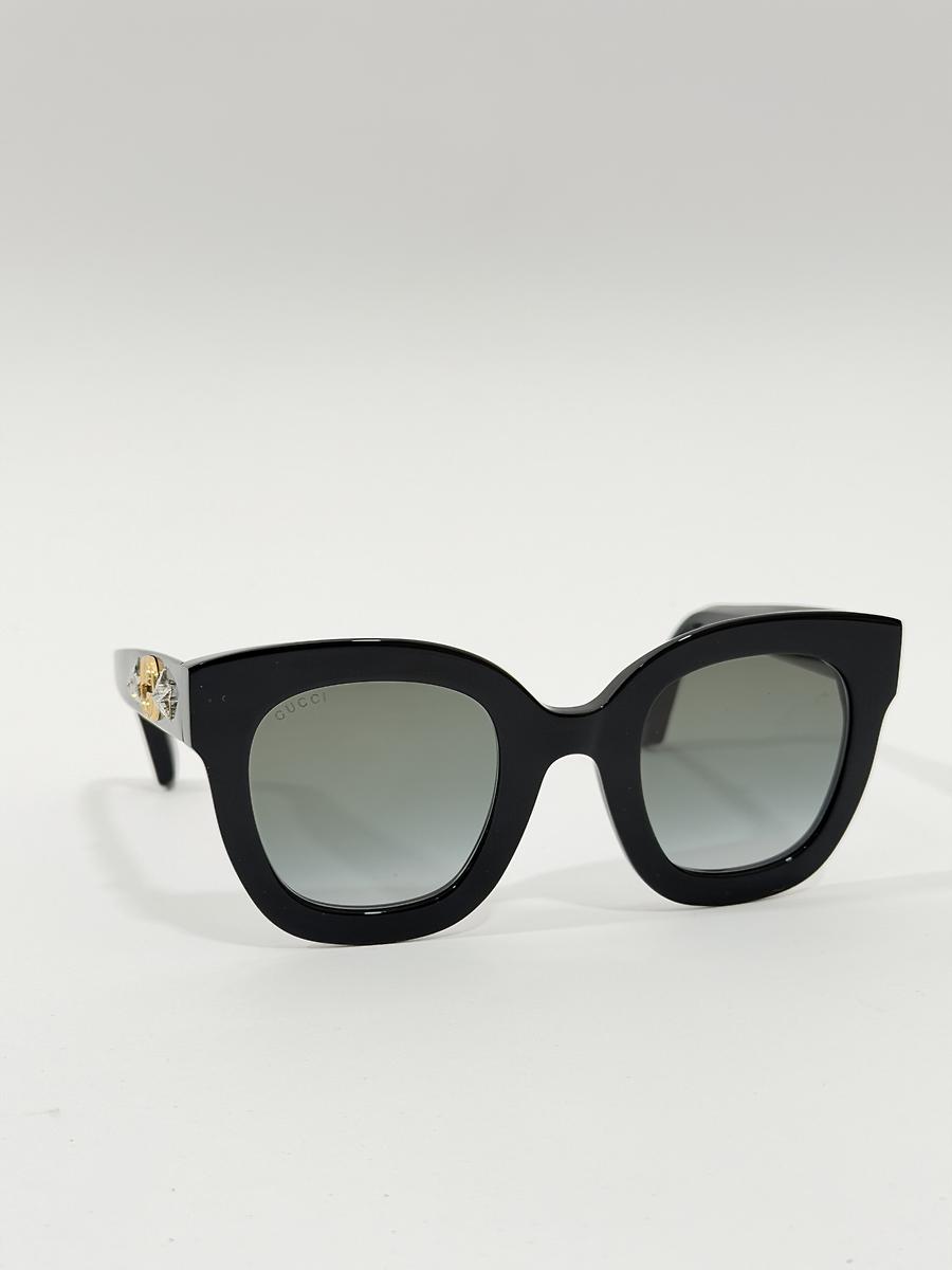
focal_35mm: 48
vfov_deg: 39.7
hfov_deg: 30.3
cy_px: 635
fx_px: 1760
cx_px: 476
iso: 100
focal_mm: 6.76
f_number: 1.78
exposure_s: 1/50
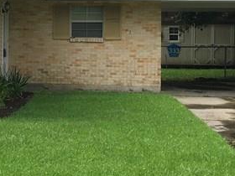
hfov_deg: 17.7
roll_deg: -1.0
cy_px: 37
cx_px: -47
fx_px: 720
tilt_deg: -1.9
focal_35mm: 106
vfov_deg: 13.9
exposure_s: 1/905
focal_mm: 4.15
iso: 25
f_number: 2.2
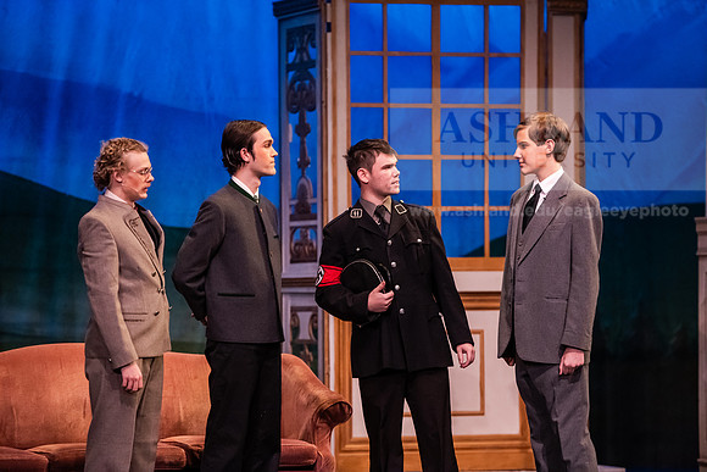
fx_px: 3045
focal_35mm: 155
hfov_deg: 13.2
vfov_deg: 8.9
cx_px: 354
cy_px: 236
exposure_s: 1/250
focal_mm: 155
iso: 4000
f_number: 3.2
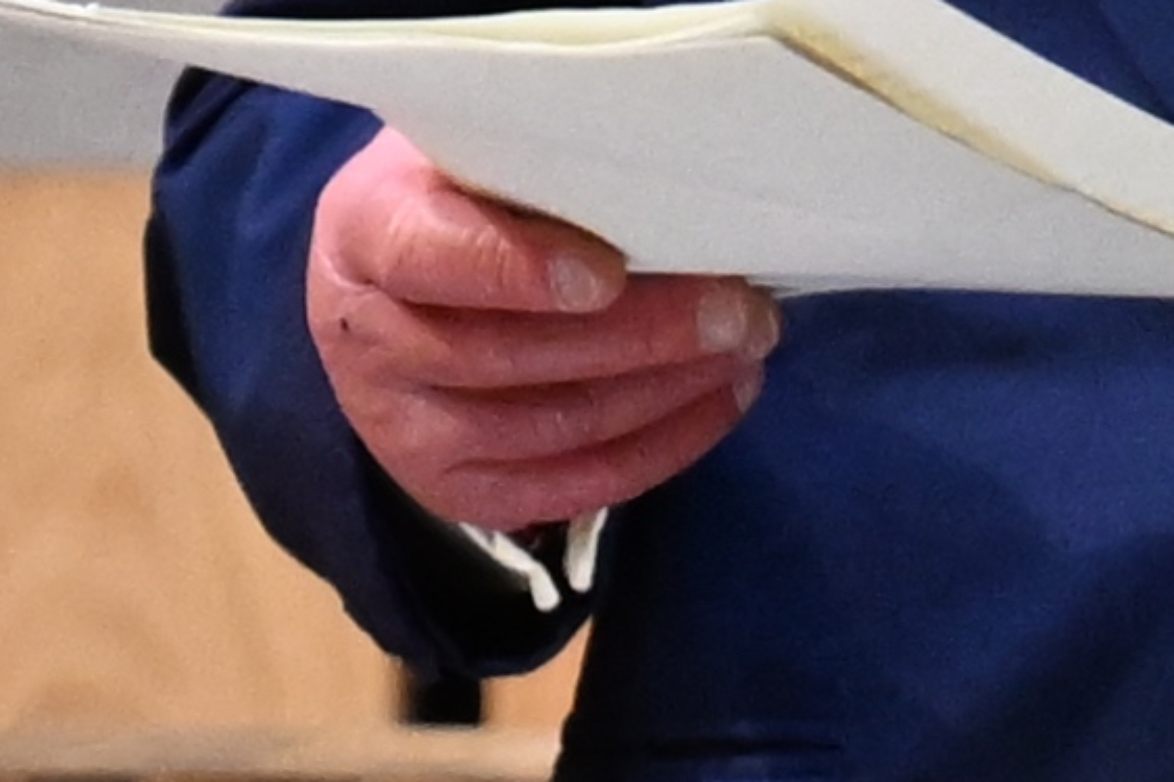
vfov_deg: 0.9
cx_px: -935
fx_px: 49943
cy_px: -1304
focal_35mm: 1532
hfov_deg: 1.3
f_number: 3.5
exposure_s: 1/160
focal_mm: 130
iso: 2500
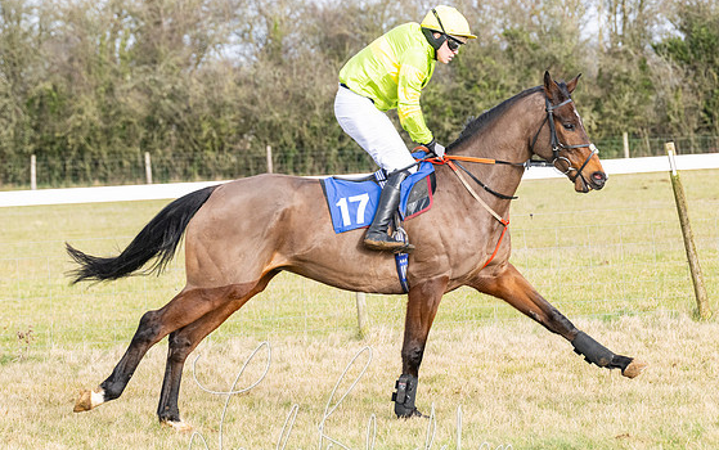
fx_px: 3647
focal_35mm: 186
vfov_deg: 7.1
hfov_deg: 11.3
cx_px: 320
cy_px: 299
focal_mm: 135
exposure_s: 1/1600
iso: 800
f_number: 5
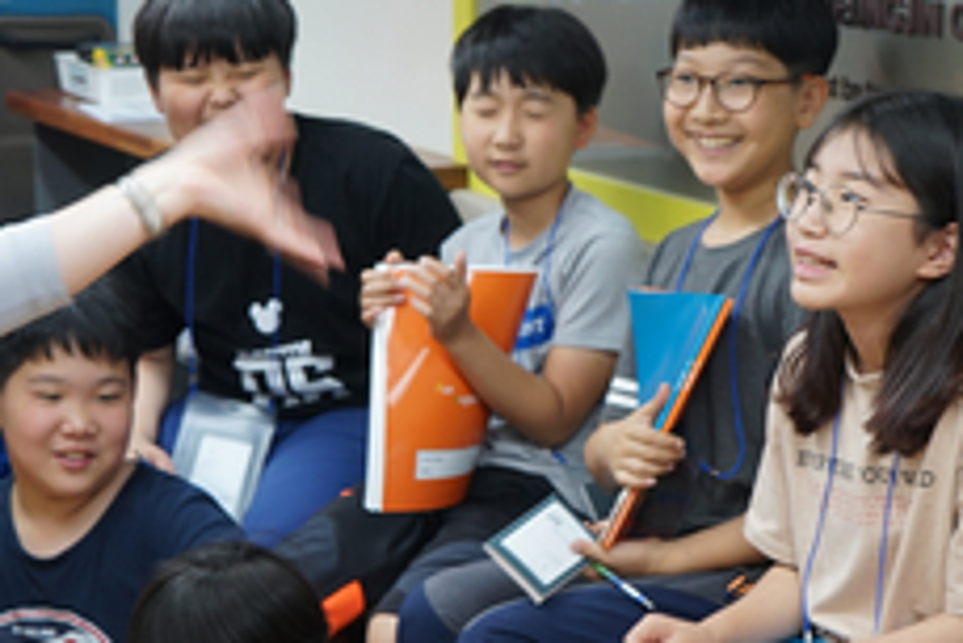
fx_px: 2810
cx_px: 534
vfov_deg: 13.1
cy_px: 330
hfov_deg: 19.4
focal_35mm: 105
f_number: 4
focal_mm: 43
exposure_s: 1/60
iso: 400
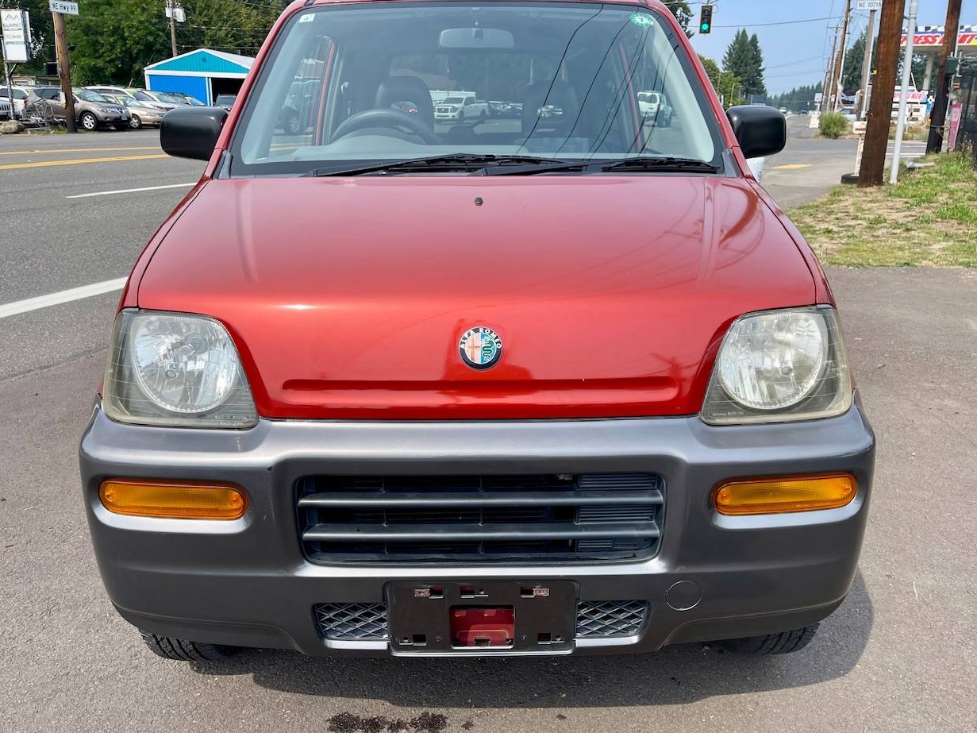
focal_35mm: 26
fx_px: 734
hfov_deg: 67.3
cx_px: 493
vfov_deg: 53.0
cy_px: 353
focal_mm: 5.1
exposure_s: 1/1912
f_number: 1.6
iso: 32
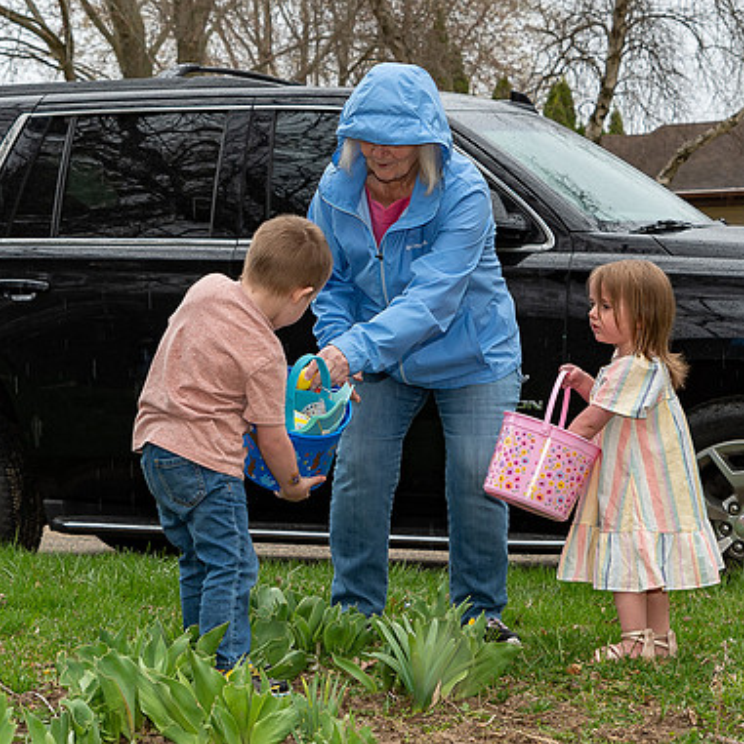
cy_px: 354
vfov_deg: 19.5
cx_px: 450
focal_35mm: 89
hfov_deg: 19.5
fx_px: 2164
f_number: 4
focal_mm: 32
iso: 125
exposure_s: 1/200
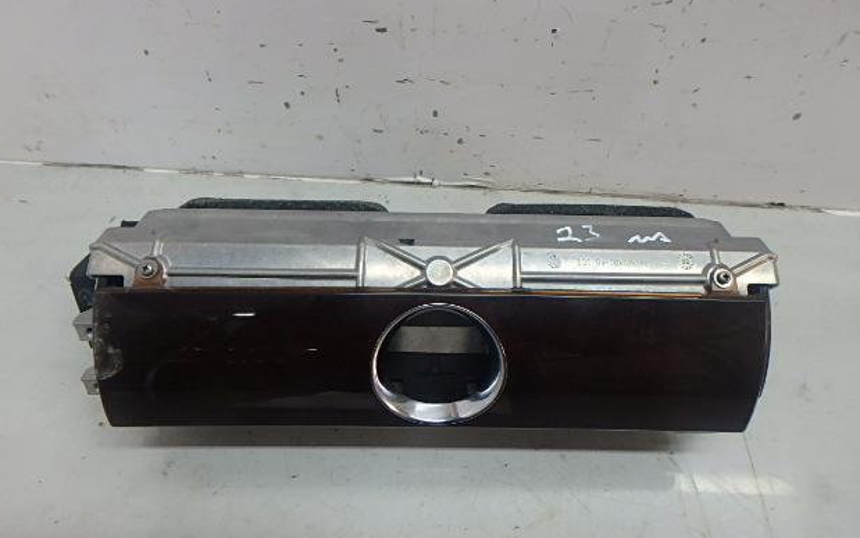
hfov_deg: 77.1
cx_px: 435
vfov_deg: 52.9
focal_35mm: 23
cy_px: 238
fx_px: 539
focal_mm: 3.7
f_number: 3.5
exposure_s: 1/40
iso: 200
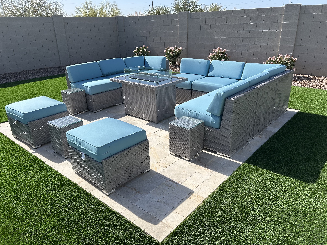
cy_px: 122
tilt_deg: -22.4
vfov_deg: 53.1
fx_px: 246
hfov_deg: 67.3
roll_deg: +2.3
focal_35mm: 26
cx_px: 164
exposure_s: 1/3968
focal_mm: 5.7
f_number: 1.5
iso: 50
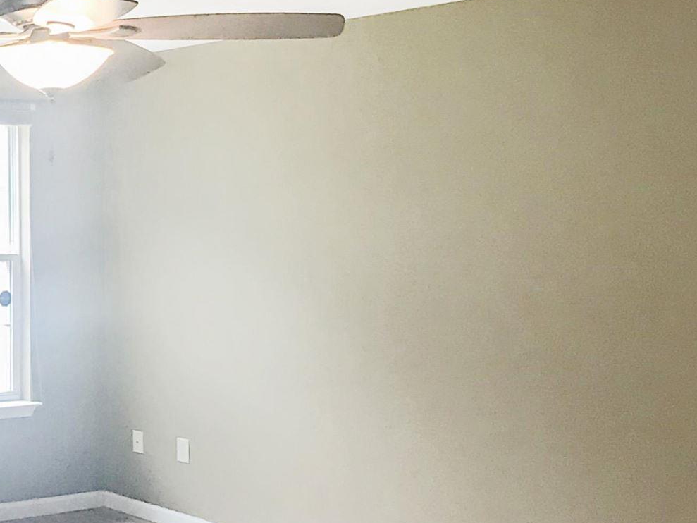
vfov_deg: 17.0
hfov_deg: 20.2
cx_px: -259
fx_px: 1752
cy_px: 262
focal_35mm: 87
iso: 25
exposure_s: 1/40
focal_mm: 3.99
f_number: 1.8
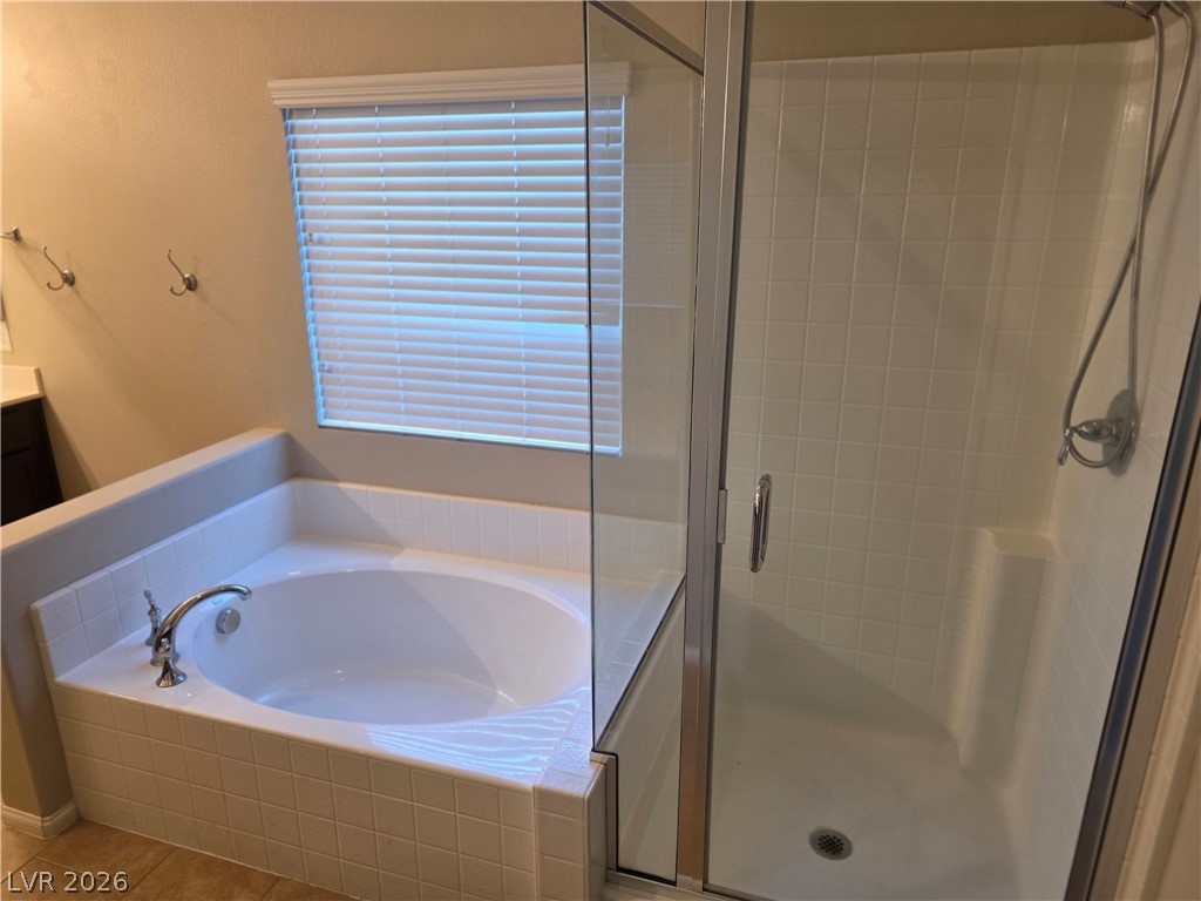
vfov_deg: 58.9
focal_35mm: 23
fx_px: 798
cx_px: 600
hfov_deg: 73.9
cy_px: 450
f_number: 1.7
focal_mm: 6.3
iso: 200
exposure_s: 1/120
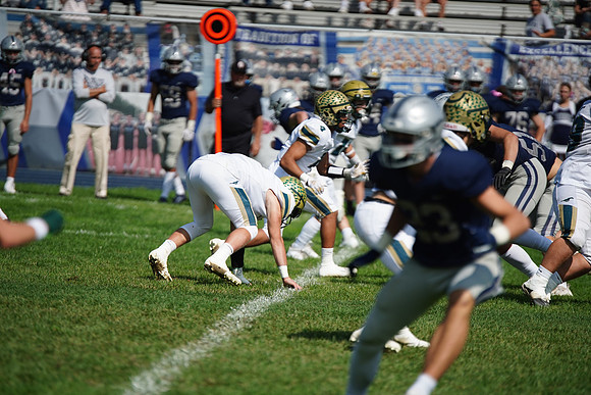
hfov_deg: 6.9
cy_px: 198
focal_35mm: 300
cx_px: 296
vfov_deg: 4.6
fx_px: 4926
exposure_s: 1/8000
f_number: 2.8
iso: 400
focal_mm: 300
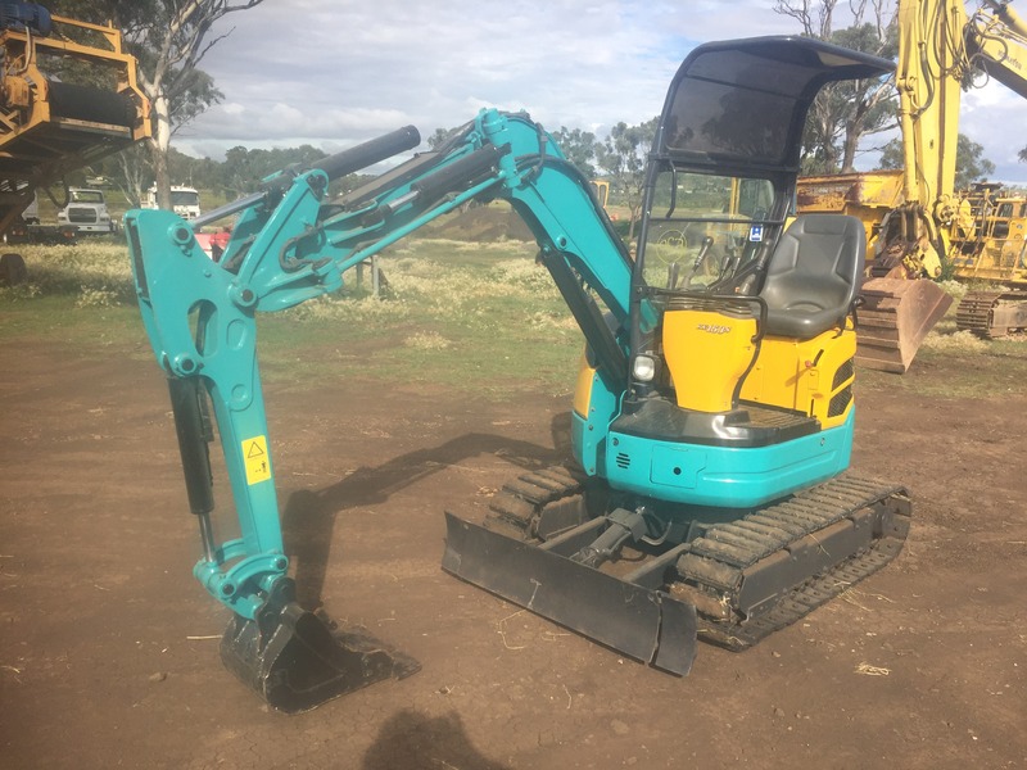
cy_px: 385
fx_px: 860
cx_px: 514
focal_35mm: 29
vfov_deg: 48.2
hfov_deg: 61.7
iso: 32
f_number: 2.2
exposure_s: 1/1721
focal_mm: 4.15
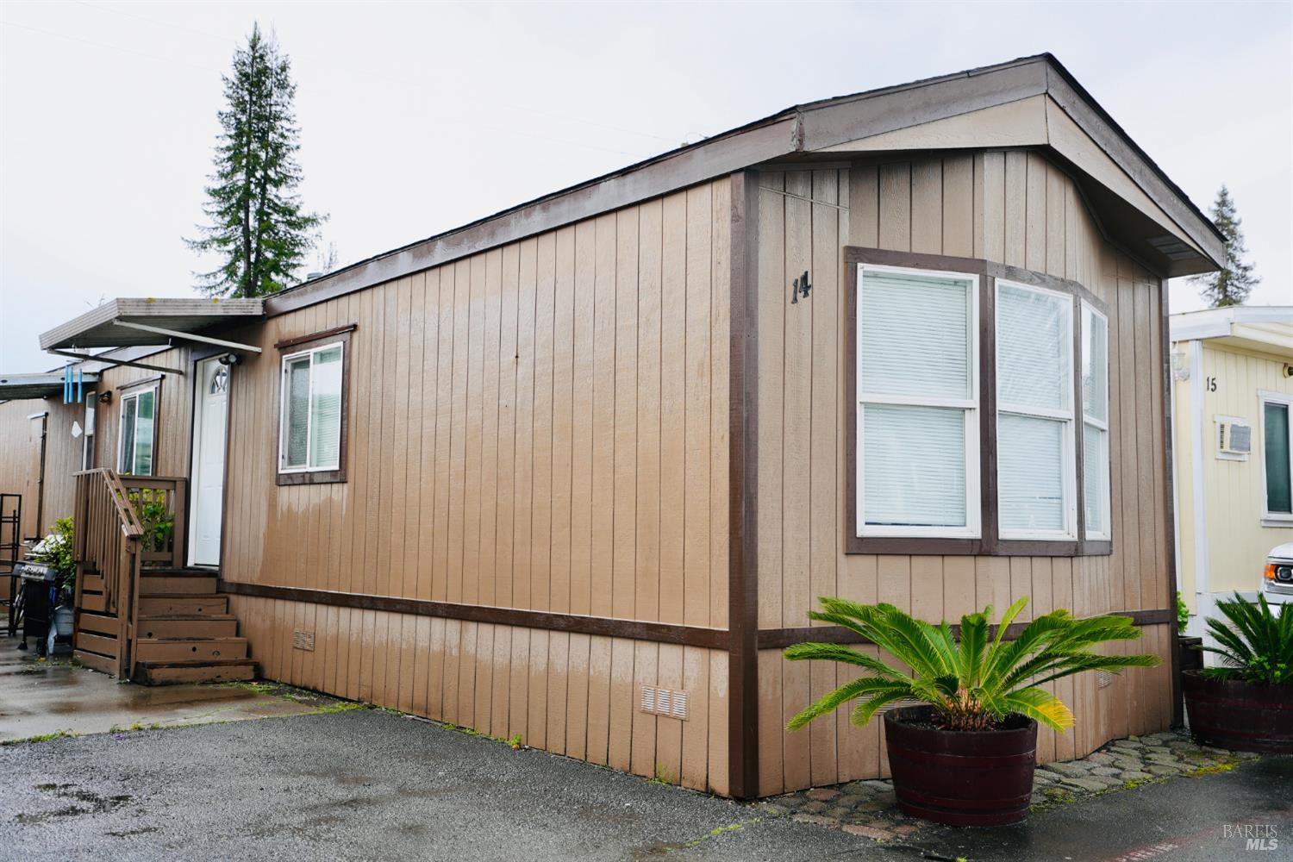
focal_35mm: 35
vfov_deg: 37.9
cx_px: 646
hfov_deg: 54.4
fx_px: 1257
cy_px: 431
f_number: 4
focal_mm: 35
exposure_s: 1/60
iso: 100
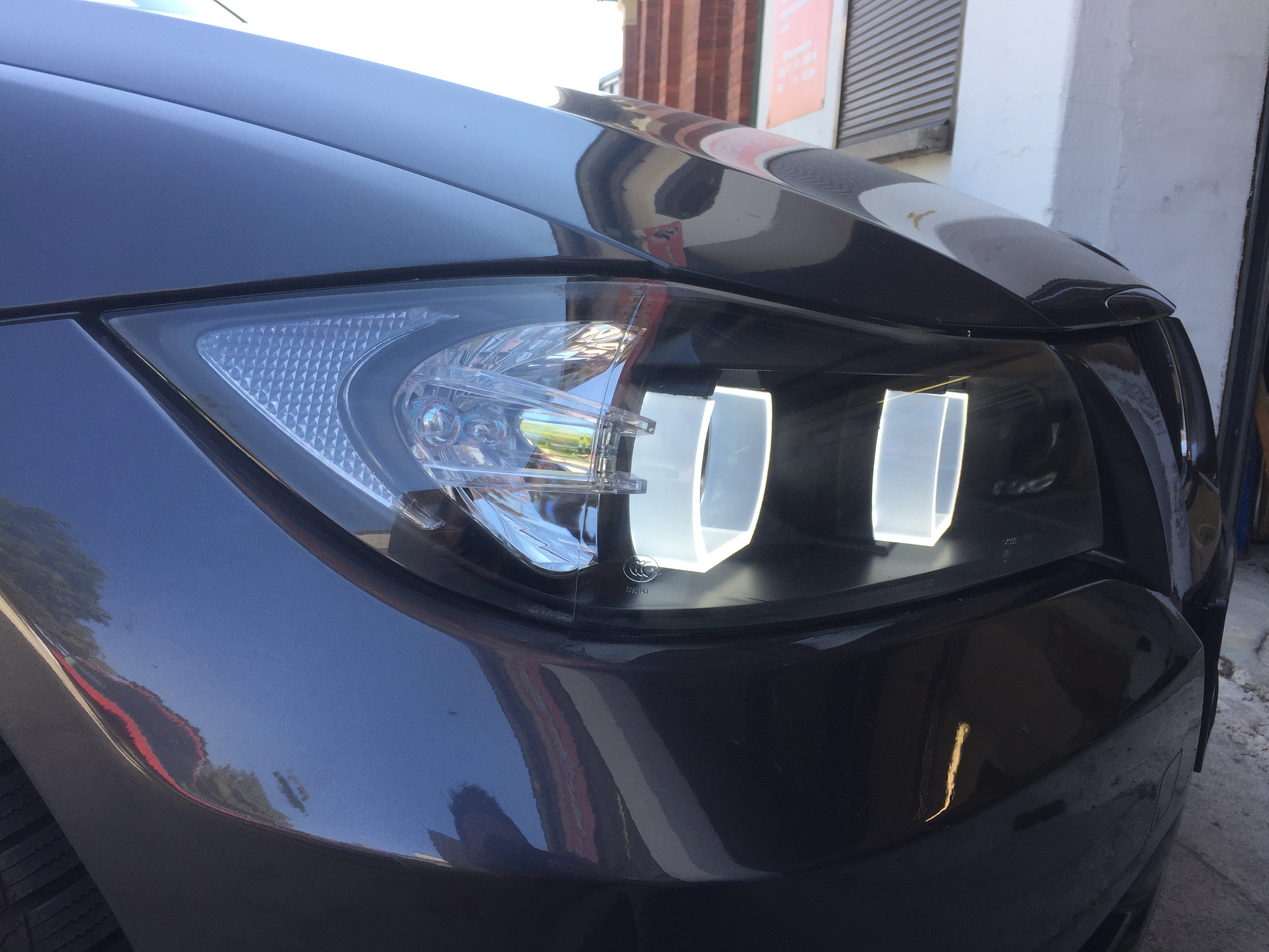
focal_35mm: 29
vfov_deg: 48.2
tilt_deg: -11.6
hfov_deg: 61.7
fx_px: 1063
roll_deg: -3.6
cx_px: 634
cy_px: 476
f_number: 2.2
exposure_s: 1/210
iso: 32
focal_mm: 4.15
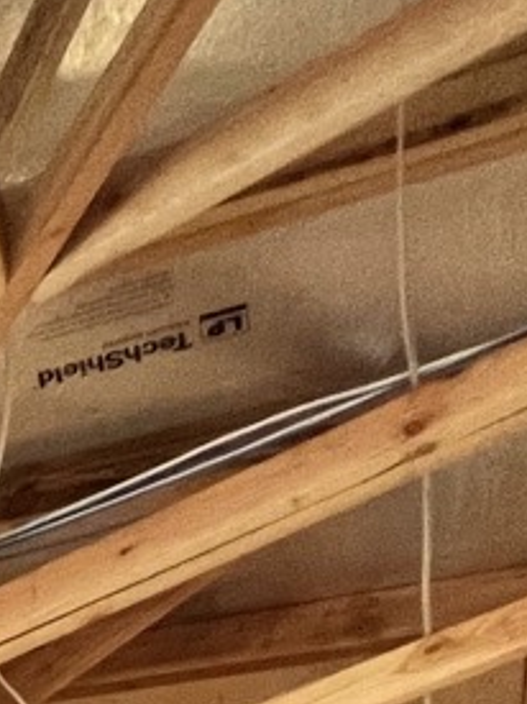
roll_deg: -1.6
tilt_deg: +5.0
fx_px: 1442
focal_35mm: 71
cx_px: -843
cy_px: 1774
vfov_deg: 14.3
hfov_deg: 13.2
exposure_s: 1/85
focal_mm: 1.57
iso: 250
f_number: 1.8
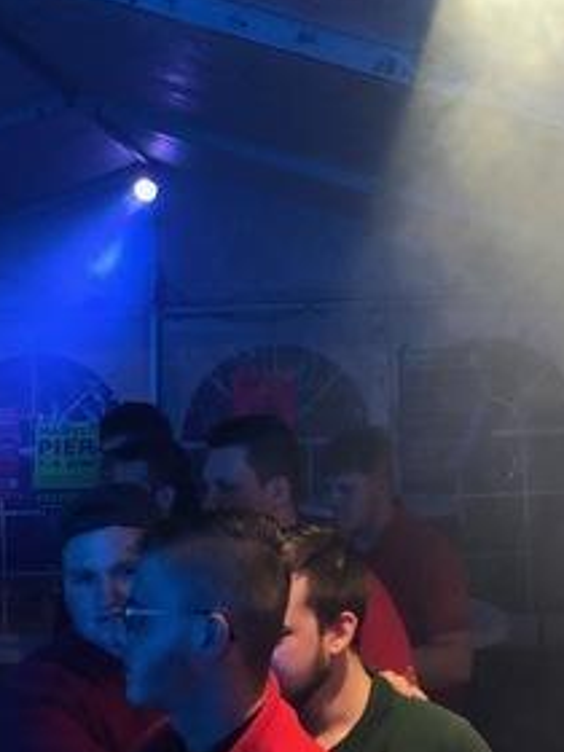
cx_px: 406
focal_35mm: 64
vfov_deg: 29.6
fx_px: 1390
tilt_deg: +7.7
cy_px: 150
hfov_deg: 22.8
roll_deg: +1.2
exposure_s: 1/17
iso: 64
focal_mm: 3.99
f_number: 1.8
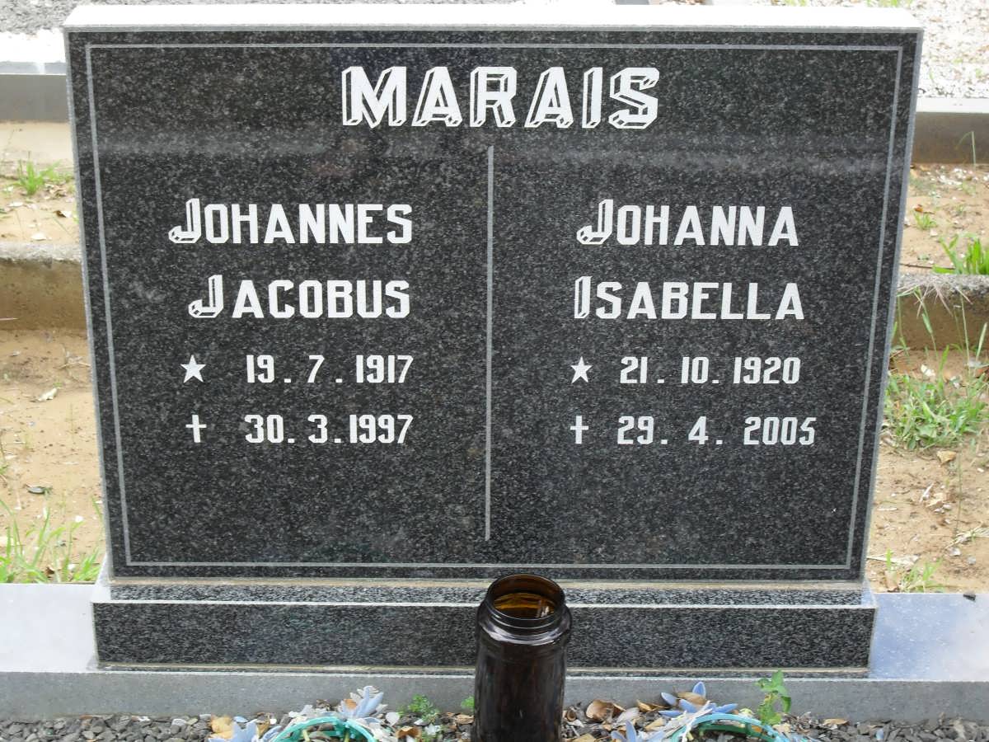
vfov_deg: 22.3
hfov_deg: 29.4
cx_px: 494
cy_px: 371
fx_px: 1886
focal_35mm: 66
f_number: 4.6
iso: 100
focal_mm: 11.7
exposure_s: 1/60
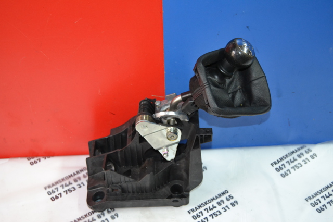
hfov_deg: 35.1
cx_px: 166
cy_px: 111
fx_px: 527
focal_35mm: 57
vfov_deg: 23.8
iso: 1600
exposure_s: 1/60
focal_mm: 38
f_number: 4.8
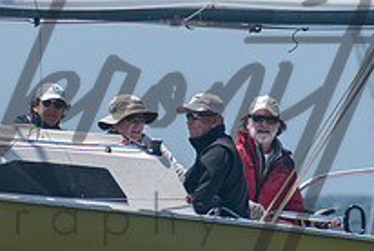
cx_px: 140
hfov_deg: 1.6
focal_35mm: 1266
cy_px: 83
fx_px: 13171
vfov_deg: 1.1
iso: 400
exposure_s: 1/1600
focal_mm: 300
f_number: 8
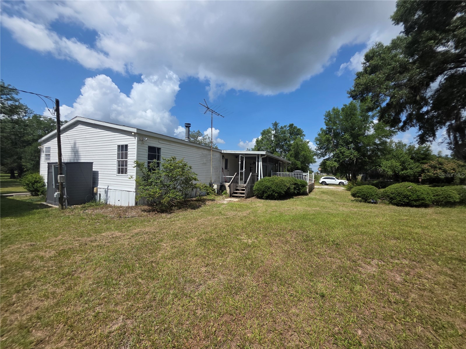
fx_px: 175
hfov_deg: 106.2
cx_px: 233
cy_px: 174
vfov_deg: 89.9
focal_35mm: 13
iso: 40
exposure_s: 1/2897
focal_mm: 2.2
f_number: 1.9
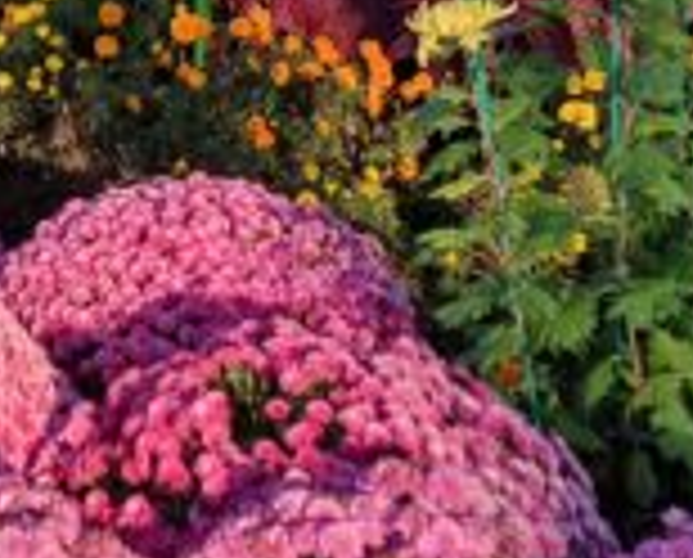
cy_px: -207
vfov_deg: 14.0
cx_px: 115
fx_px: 2159
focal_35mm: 105
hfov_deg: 18.0
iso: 50
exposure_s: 1/394
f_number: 1.8
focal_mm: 6.7
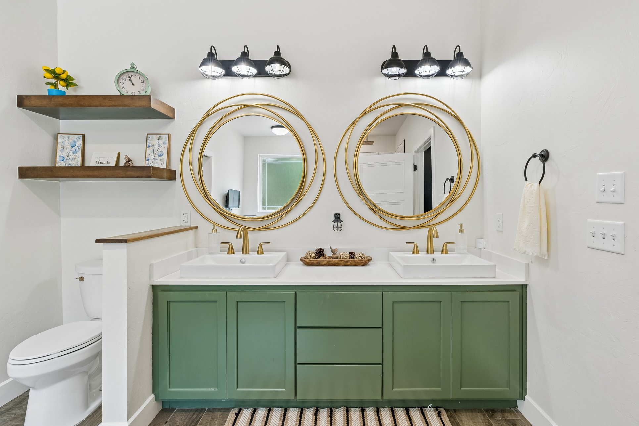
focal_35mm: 17
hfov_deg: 93.2
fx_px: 302
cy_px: 208
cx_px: 339
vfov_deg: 70.4
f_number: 8
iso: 200
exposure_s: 1/60
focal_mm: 16
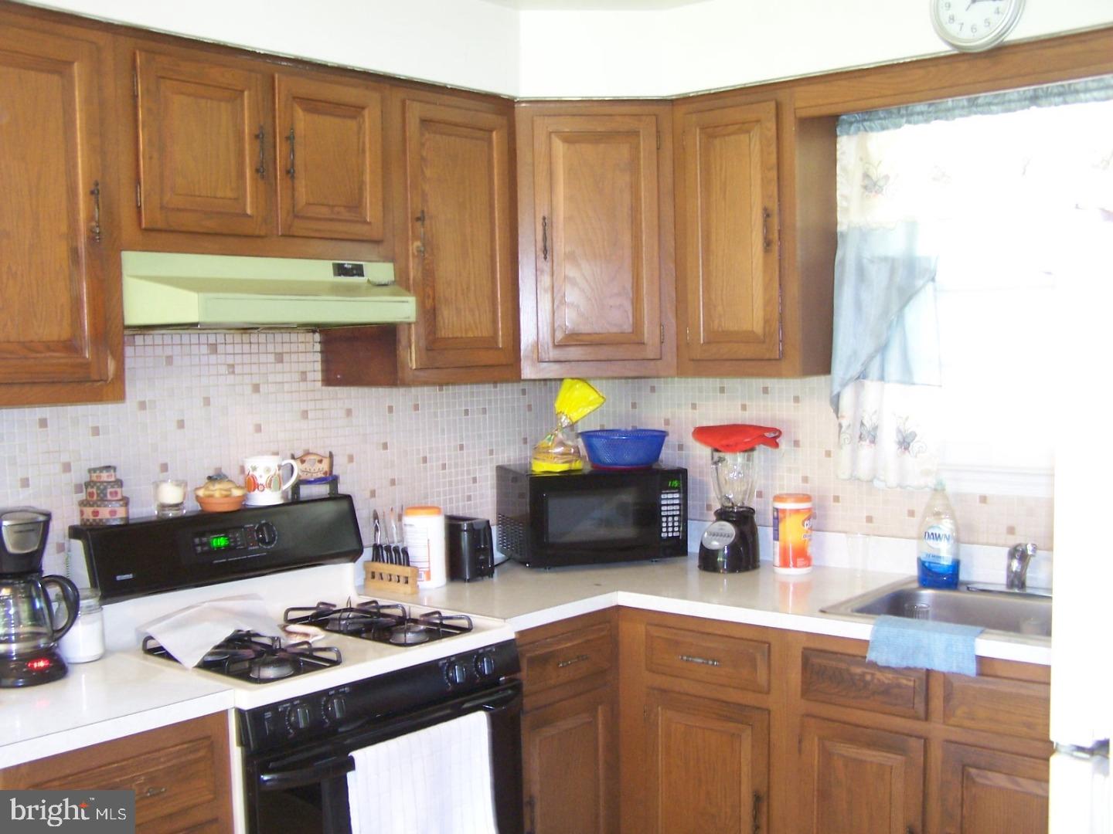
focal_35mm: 38
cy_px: 417
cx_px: 556
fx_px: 1222
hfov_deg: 49.0
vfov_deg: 37.7
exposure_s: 1/4
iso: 140
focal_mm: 6.3
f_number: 2.8
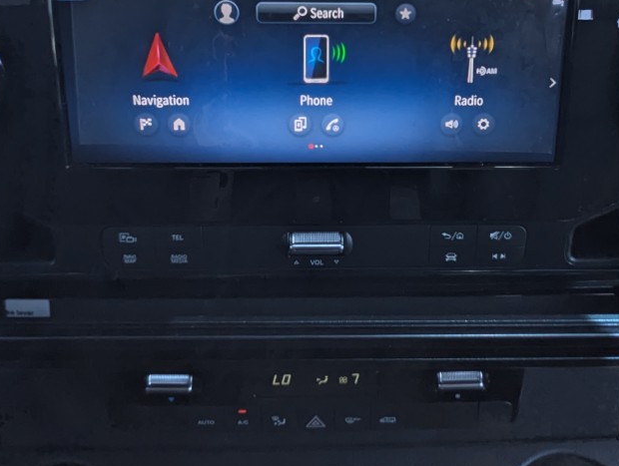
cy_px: 85
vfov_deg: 38.1
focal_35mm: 36
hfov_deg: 51.2
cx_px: 338
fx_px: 645
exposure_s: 1/383
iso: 32
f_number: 2.2
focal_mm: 2.35
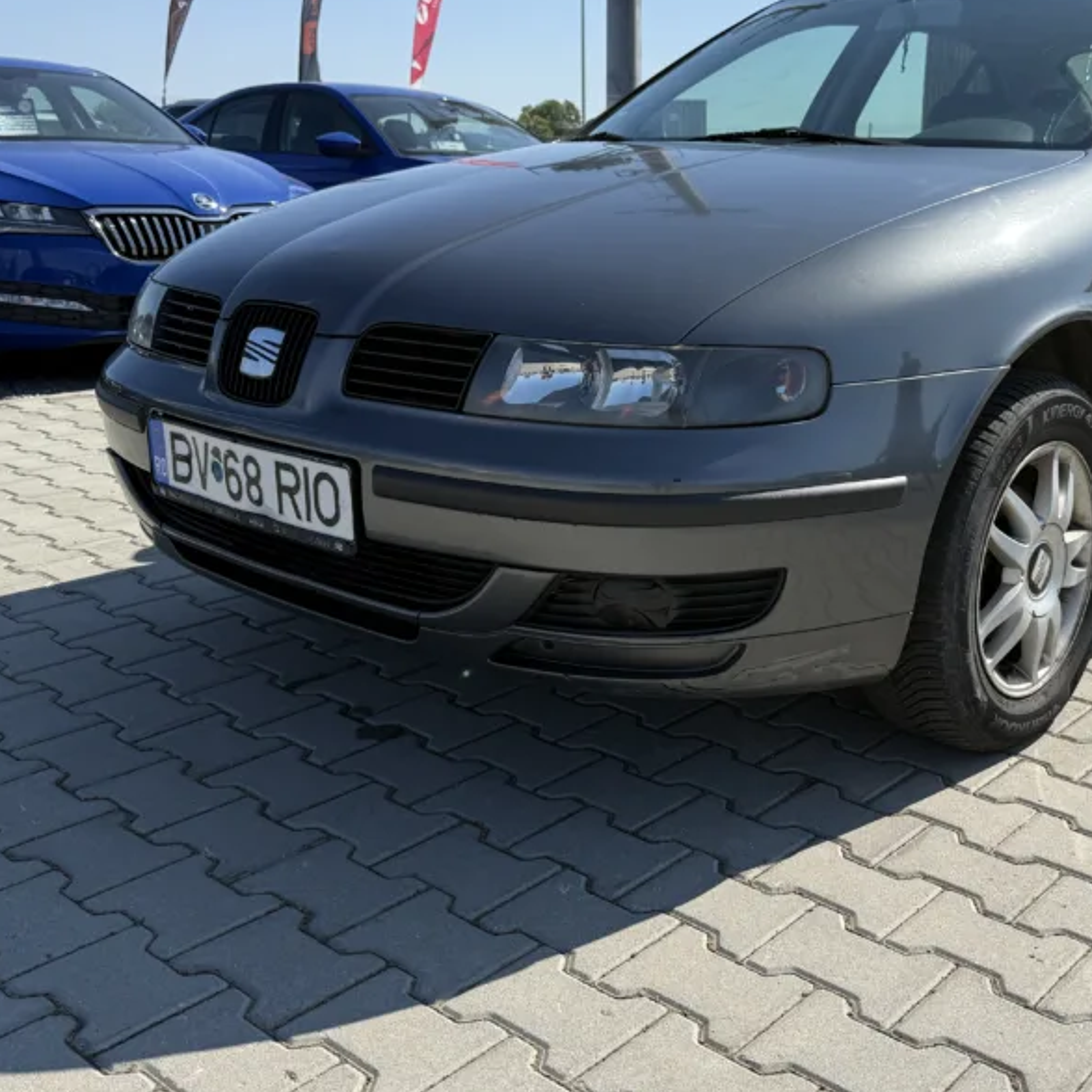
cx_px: 740
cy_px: 448
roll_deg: -2.1
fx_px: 1321
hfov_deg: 44.2
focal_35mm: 37
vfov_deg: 44.7
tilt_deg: -10.0
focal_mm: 6.76
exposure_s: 1/3759
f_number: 1.78
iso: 80
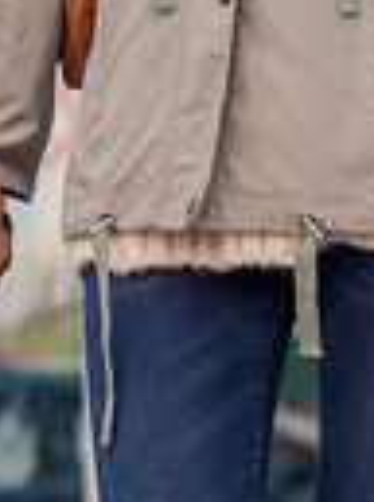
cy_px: 206
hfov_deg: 3.9
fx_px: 5415
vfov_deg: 5.3
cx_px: -366
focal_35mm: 374
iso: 320
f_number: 2.8
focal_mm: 50
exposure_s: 1/160
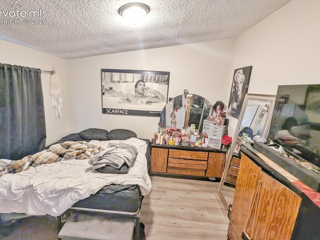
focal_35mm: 17
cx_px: 152
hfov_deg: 91.0
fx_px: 157
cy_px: 122
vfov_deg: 74.7
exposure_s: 1/27.7
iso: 140
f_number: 2.2
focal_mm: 2.22
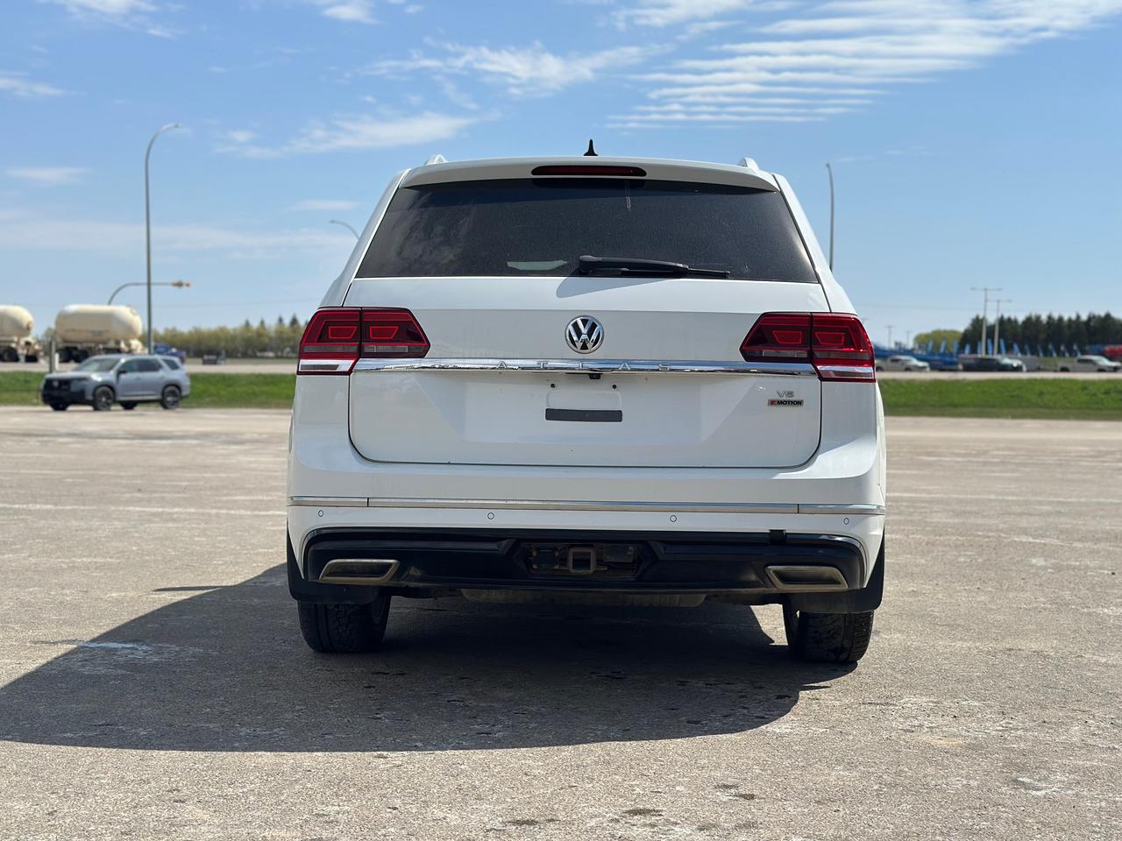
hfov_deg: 39.7
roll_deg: -1.1
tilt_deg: -1.4
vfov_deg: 30.3
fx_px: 1556
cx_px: 561
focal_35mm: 48
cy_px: 420
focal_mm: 6.86
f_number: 1.78
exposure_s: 1/8929
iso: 100
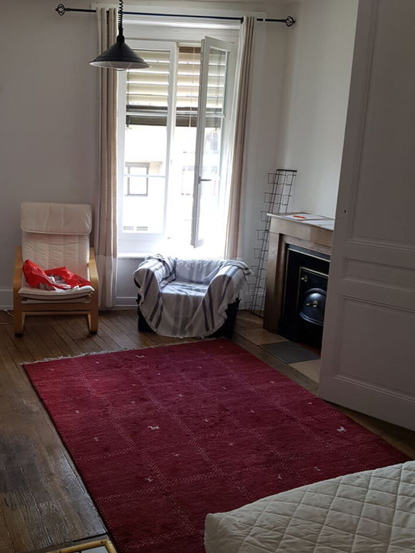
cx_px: 166
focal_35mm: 37
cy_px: 261
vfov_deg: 50.1
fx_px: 591
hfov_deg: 38.5
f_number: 1.7
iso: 80
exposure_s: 1/100
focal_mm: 4.2
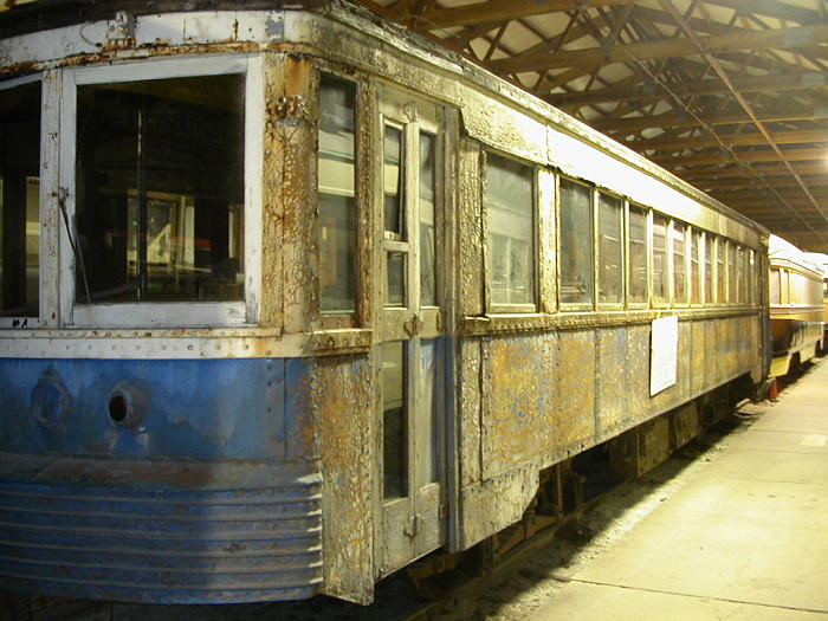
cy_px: 310
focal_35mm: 37
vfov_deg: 38.7
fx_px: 885
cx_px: 414
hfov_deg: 50.1
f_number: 2.7
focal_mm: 5.6
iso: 200
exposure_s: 1/5.7
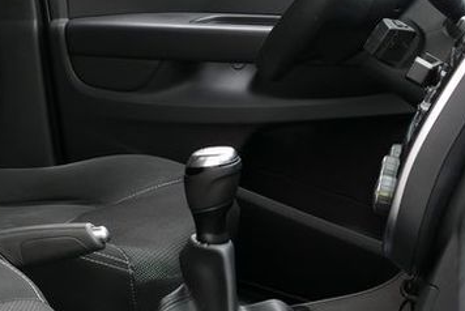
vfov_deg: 15.3
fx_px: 1125
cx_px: -119
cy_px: -37
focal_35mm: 87
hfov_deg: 21.4
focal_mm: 11.35
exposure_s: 1/100
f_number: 3
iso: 125
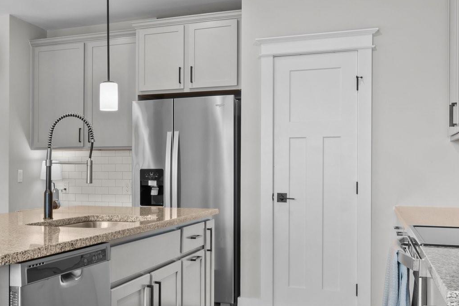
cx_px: 120
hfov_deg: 45.0
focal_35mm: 42
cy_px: 172
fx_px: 536
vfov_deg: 31.9
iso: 100
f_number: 10
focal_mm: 14
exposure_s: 1/1.67
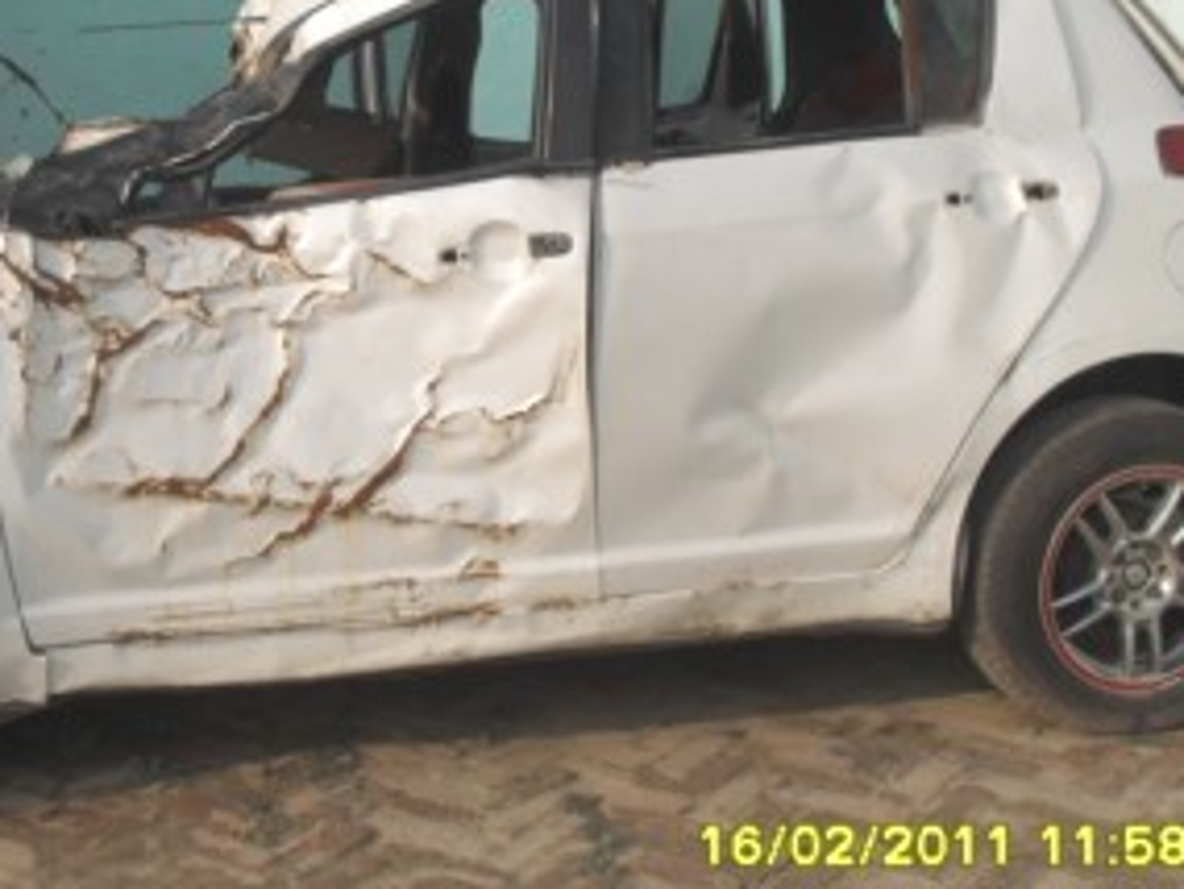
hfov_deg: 32.4
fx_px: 2019
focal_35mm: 59
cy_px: 241
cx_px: 378
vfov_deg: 24.6
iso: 100
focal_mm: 6.3
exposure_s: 1/180
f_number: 8.4
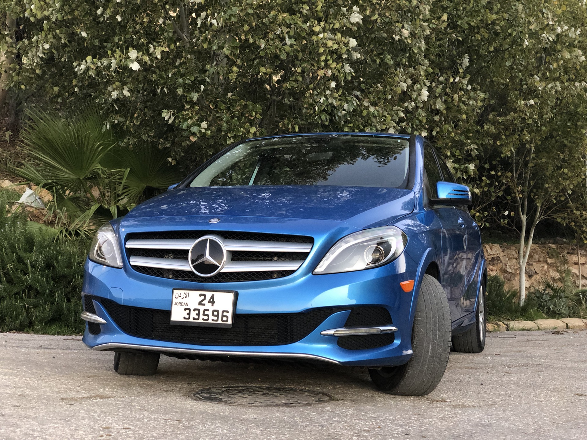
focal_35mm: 52
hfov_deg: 36.8
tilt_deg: +4.8
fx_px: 882
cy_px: 220
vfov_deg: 28.0
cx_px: 294
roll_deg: +2.1
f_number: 2.4
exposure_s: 1/25
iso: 125
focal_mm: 6
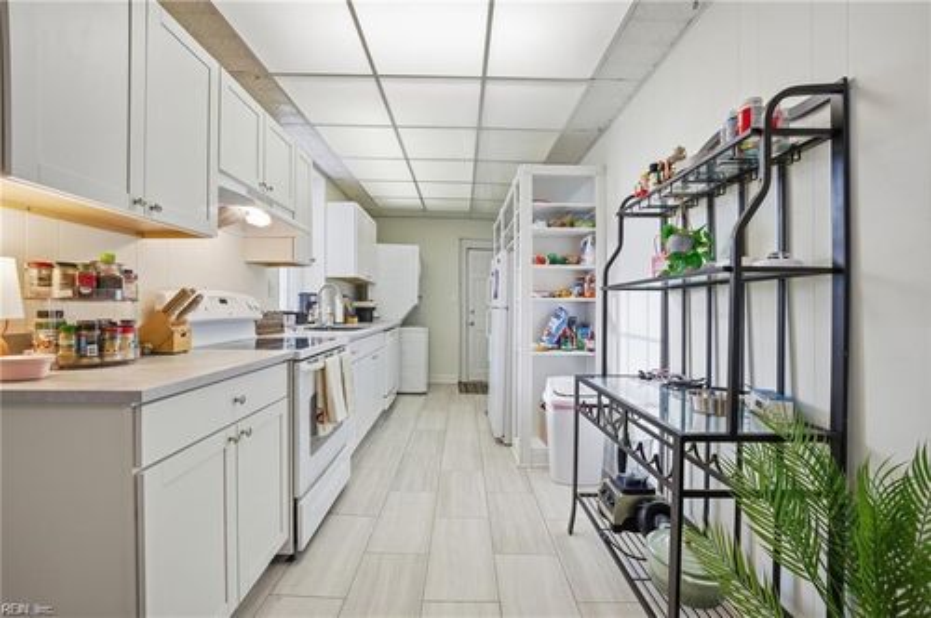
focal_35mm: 14
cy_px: 309
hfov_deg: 106.3
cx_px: 466
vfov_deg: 83.1
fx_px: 349
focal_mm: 9
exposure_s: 1/100
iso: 250
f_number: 8
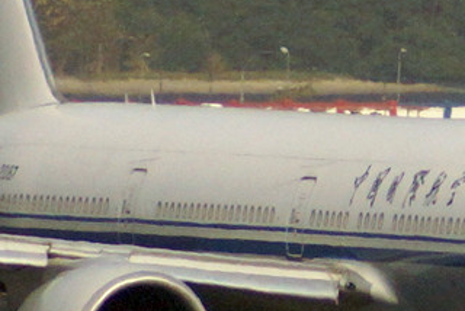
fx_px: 18591
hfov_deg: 1.4
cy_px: 137
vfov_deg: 1.0
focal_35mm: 1438
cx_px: 418
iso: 400
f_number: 8
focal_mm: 300
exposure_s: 1/640
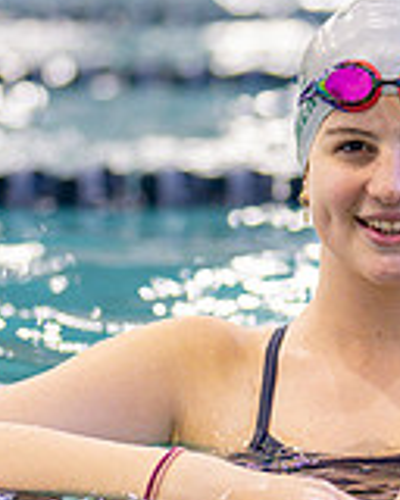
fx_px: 4484
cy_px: 315
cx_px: 396
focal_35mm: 303
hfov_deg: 5.1
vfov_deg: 6.4
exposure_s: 1/500
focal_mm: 50
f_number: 1.2
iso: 500
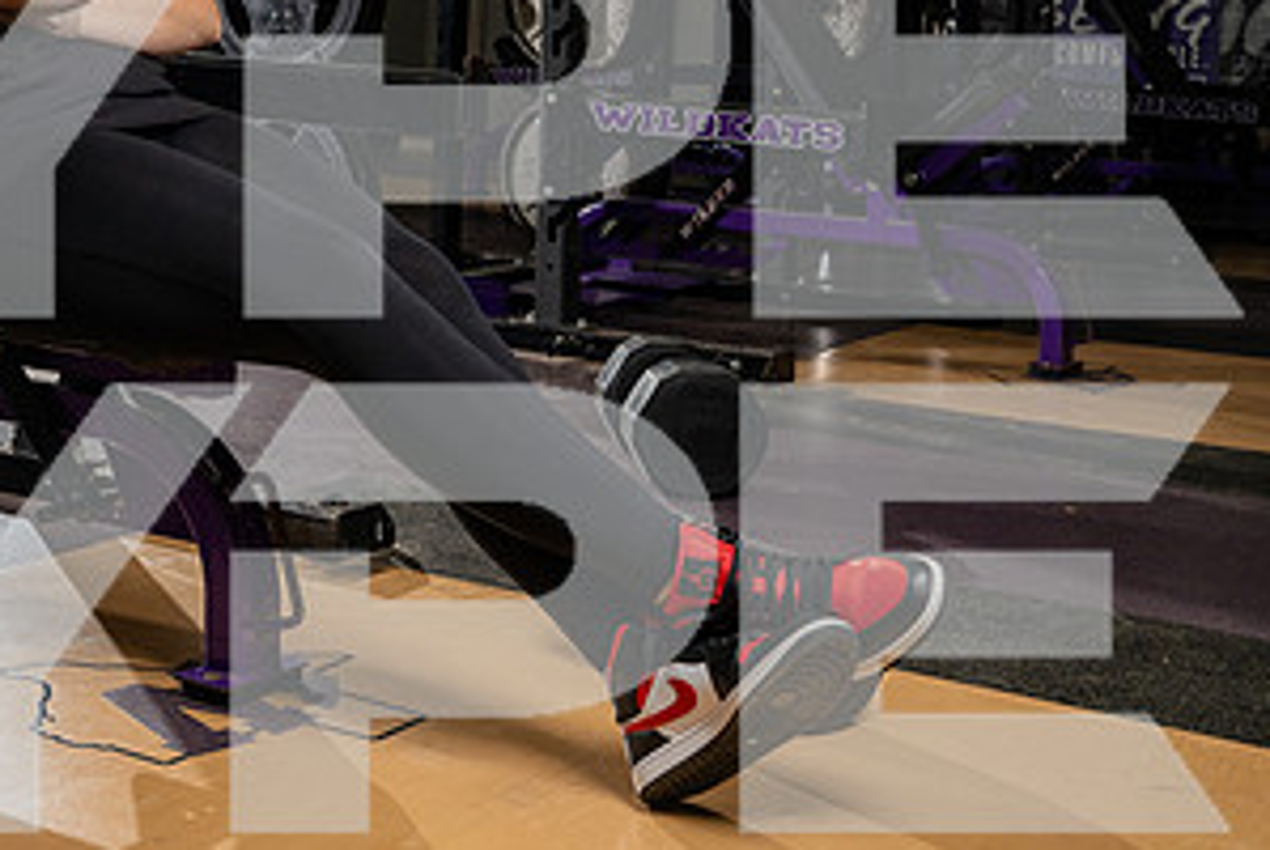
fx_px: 2189
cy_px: 96
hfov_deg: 31.1
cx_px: 161
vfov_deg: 21.5
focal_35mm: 62
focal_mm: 32
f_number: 8
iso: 640
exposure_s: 1/250
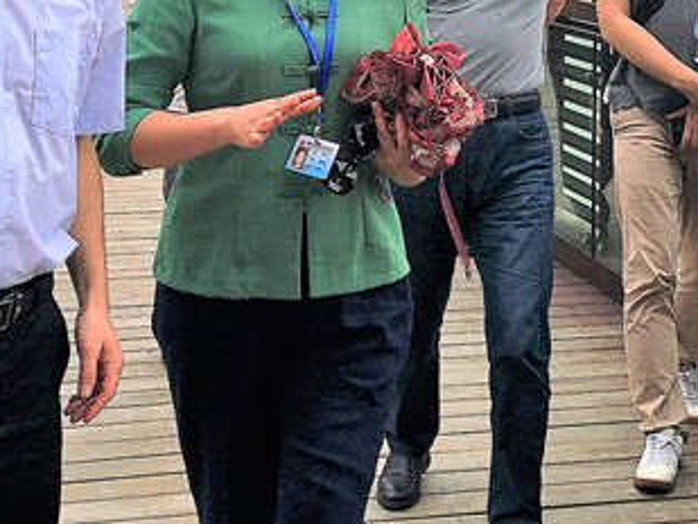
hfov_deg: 25.8
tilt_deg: +0.6
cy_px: -30
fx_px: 1513
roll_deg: -3.2
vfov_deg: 19.0
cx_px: 483
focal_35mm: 75
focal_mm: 4.15
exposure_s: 1/1131
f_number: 2.2
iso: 25
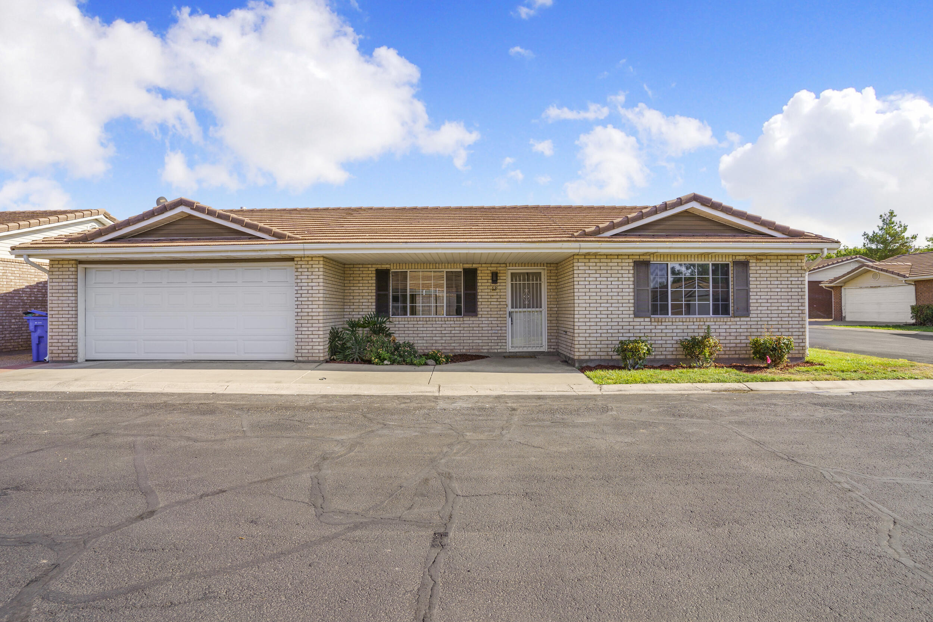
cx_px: 466
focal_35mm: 17
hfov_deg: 93.3
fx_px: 441
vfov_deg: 70.4
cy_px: 311
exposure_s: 1/250
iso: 200
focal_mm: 17
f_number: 9
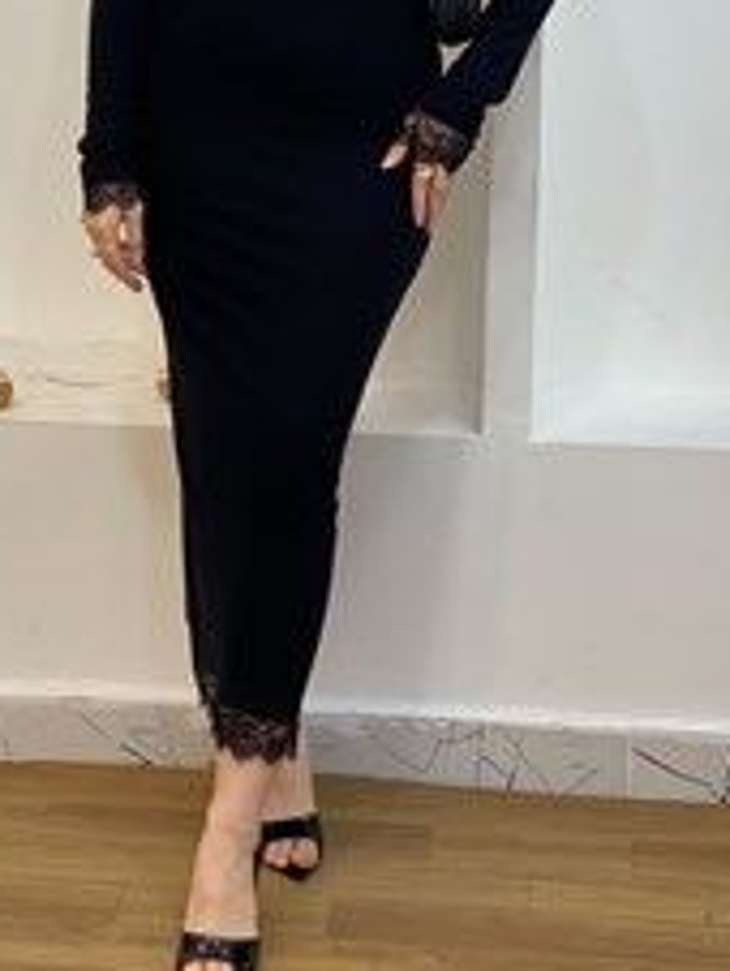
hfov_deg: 15.6
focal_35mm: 95
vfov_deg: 20.4
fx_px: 2666
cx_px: 266
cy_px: 183
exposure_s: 1/100
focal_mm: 6
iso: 80
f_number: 2
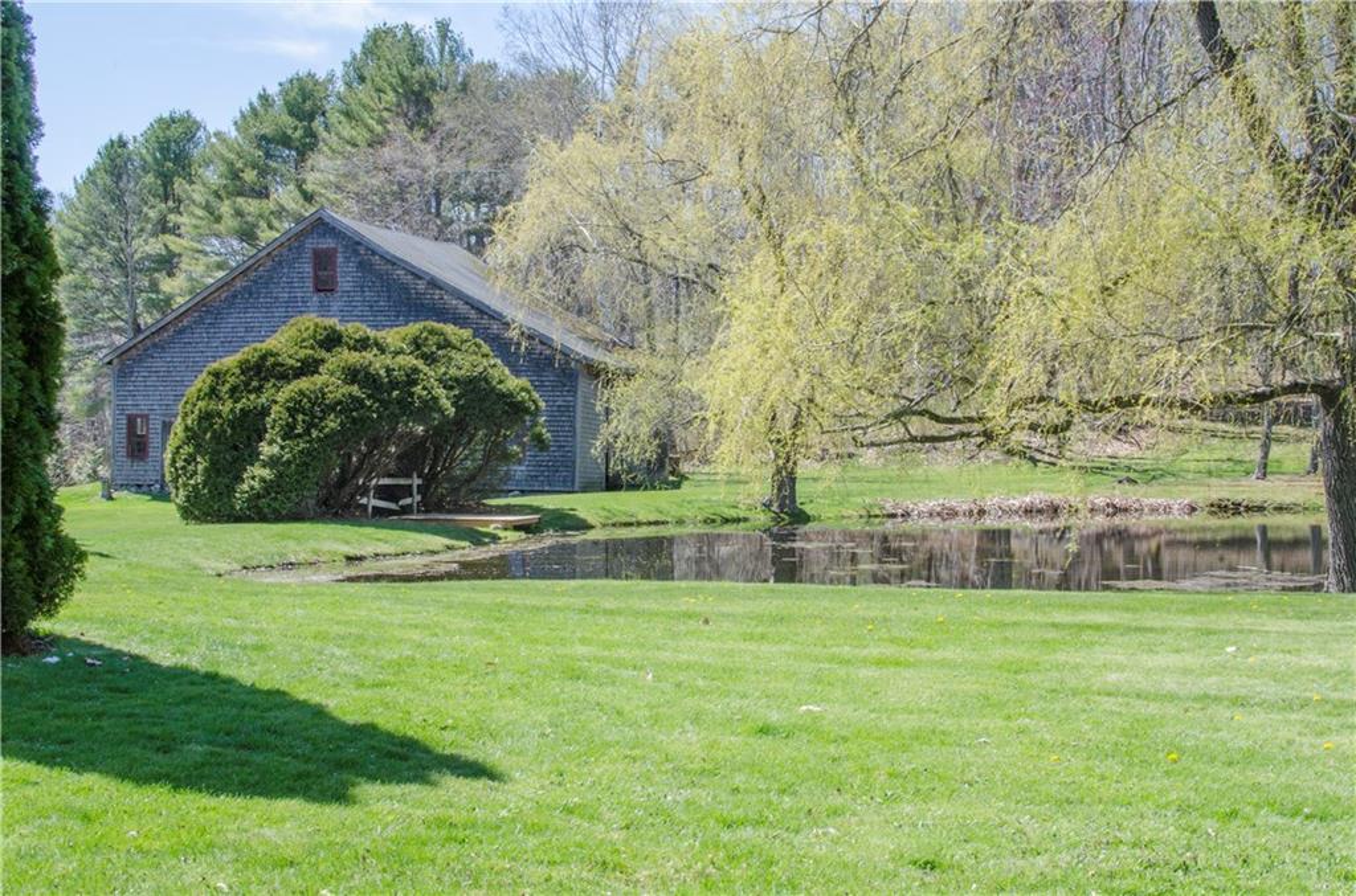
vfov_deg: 25.6
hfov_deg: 37.9
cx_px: 678
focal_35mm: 52
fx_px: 1972
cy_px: 448
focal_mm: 35
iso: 200
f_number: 22
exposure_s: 1/30
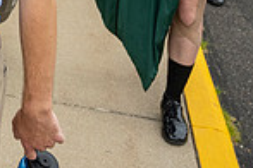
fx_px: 668
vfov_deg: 12.8
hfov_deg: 18.8
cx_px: -131
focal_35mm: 95
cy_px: -153
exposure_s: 1/4000
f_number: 4
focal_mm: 24
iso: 1250
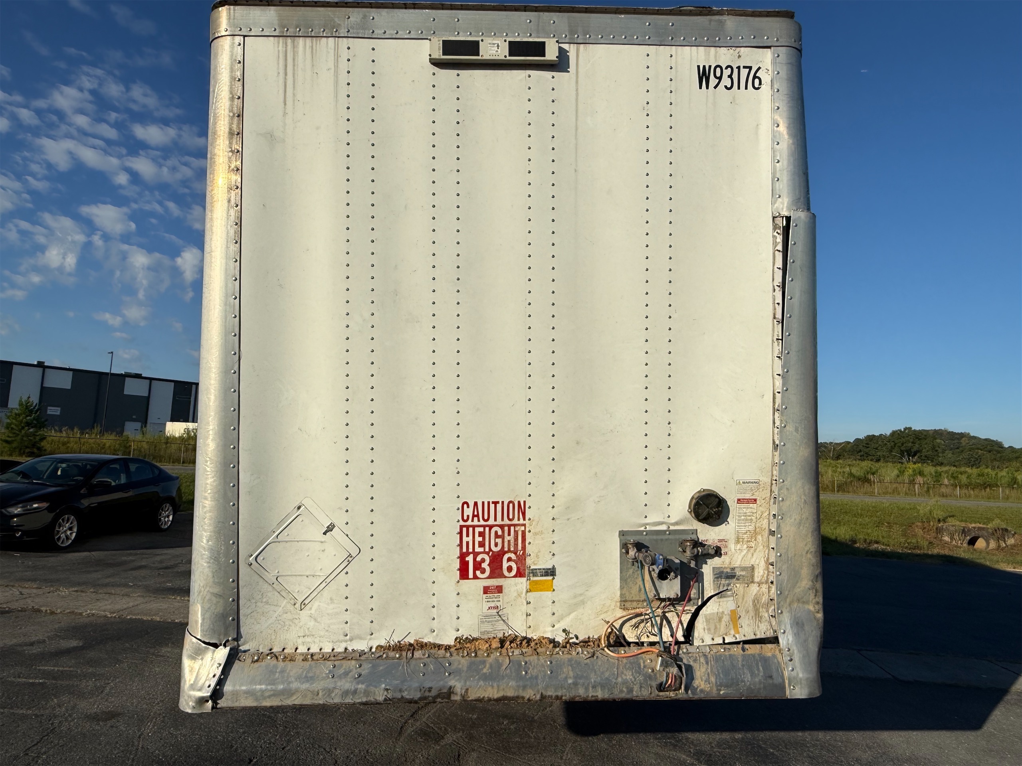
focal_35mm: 22
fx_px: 650
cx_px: 511
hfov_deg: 76.4
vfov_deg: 61.1
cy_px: 383
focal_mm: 2
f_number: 2
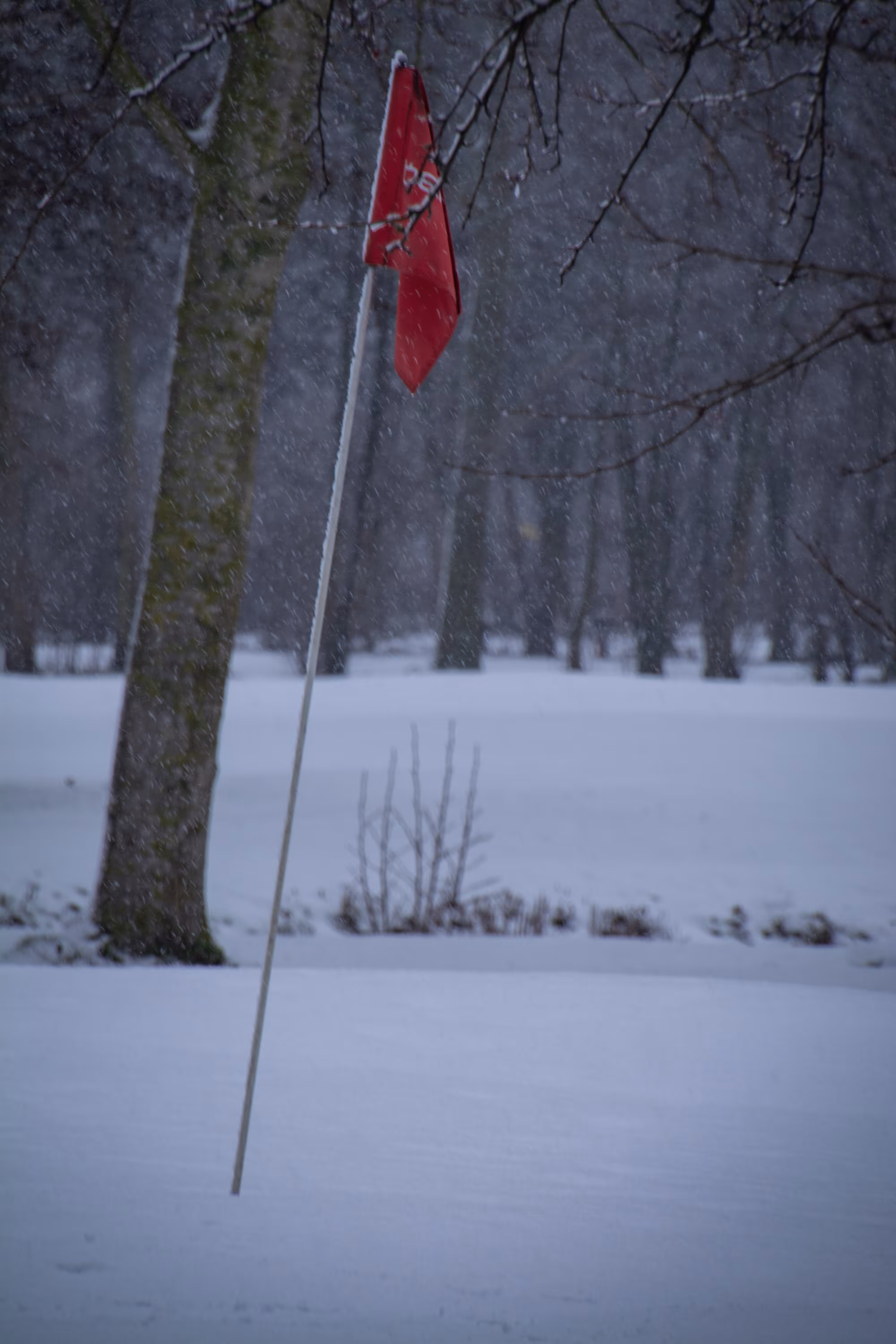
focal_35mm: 375
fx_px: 13999
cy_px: 672
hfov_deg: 3.7
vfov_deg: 5.5
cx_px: 448
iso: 200
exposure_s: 1/125
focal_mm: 250
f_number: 11
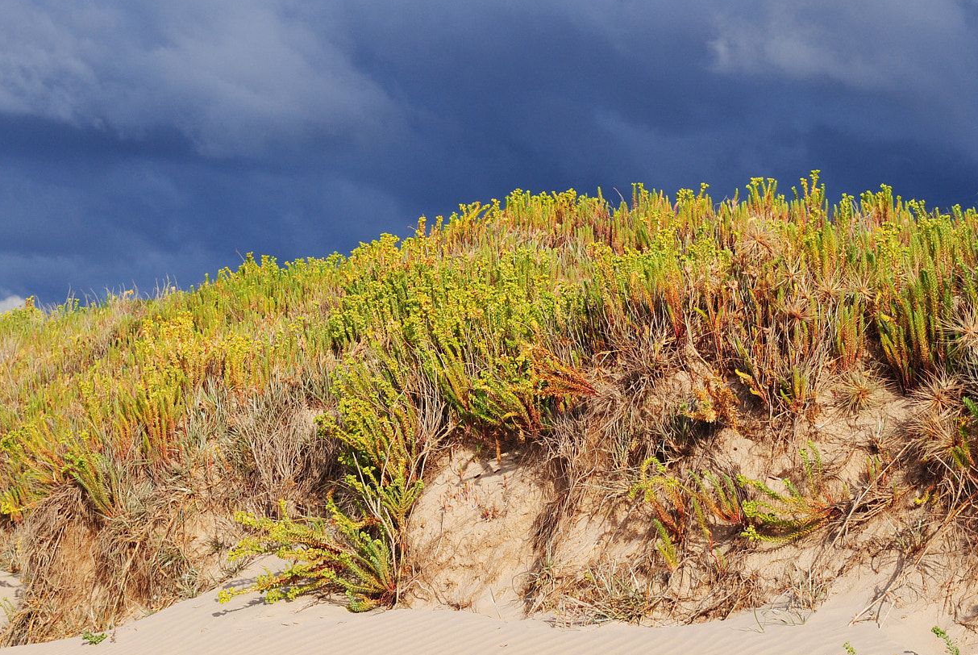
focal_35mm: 95
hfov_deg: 21.4
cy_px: 395
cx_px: 476
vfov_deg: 14.4
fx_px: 2584
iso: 125
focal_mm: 48
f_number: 10
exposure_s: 1/250
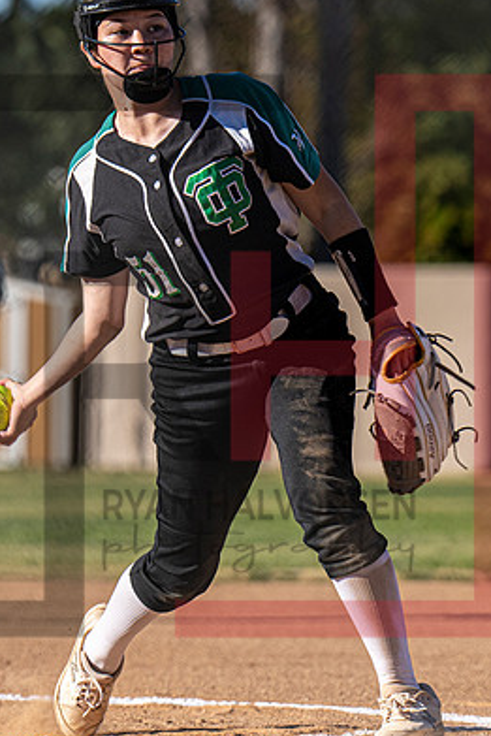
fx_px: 8646
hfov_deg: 3.3
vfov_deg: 4.9
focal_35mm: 423
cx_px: 377
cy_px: 424
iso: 320
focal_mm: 173
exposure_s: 1/2500
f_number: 4
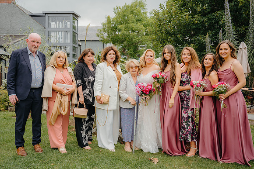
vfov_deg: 37.0
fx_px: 254
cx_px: 127
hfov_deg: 53.2
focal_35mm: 36
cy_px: 84
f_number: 4
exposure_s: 1/320
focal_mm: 35
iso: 100
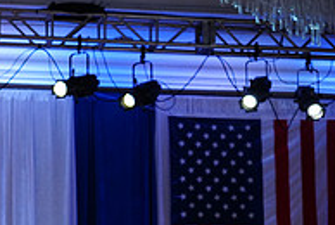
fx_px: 1808
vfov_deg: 7.0
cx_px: -133
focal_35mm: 194
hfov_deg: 10.3
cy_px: 314
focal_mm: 65
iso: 2500
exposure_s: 1/400
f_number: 4
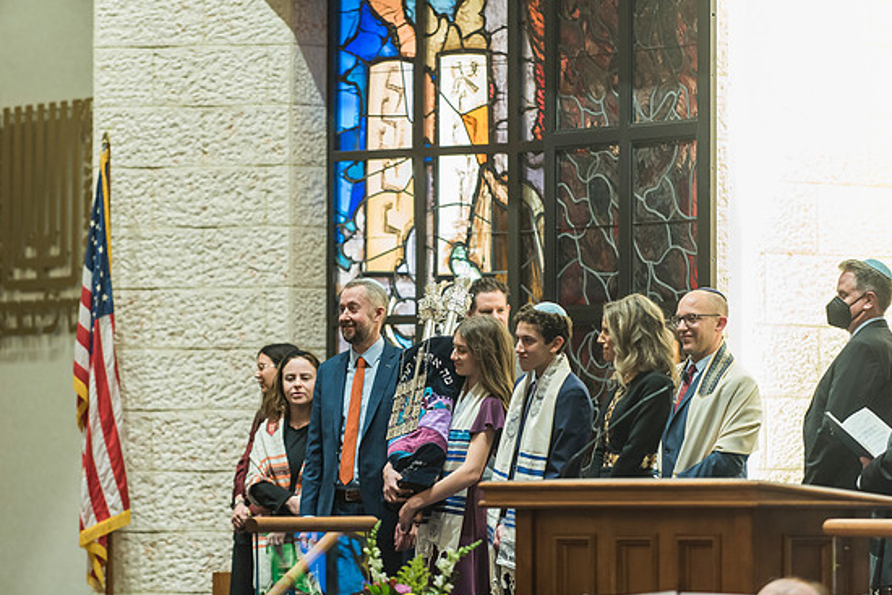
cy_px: 290
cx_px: 429
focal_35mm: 189
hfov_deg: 10.9
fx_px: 4684
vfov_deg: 7.3
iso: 1600
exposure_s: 1/100
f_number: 2.8
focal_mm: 170
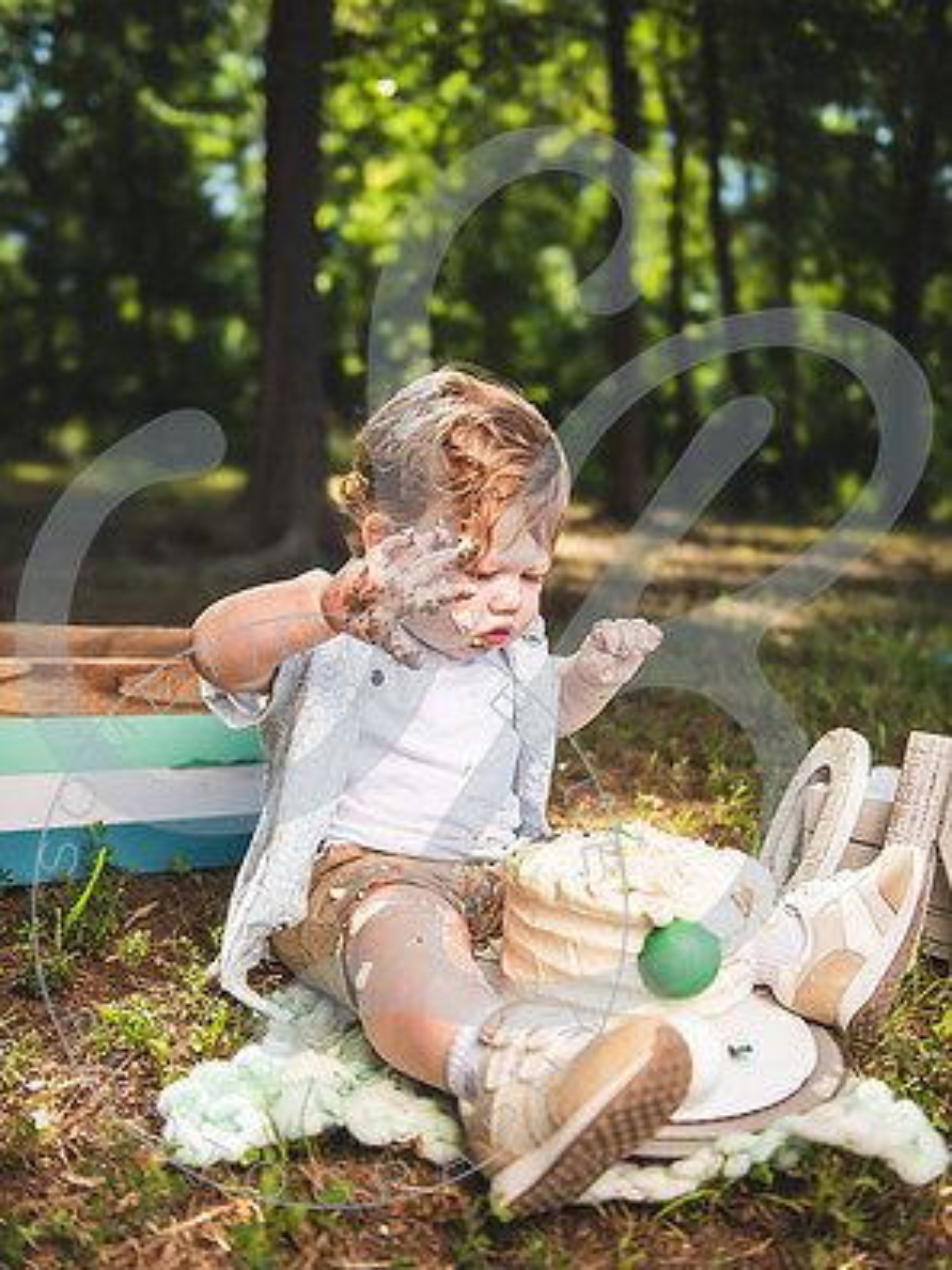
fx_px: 1283
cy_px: 667
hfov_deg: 40.7
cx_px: 474
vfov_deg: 52.6
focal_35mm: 35
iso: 100
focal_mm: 32
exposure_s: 1/800
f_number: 2.8
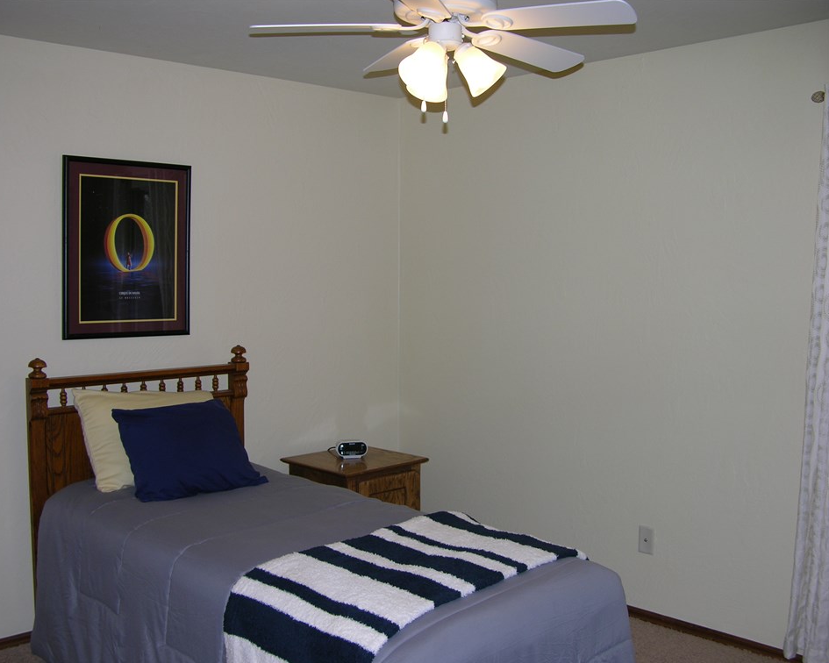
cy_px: 333
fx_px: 908
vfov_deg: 40.1
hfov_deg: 49.0
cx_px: 383
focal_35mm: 37
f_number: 2.8
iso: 50
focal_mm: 8.9
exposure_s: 1/60.1
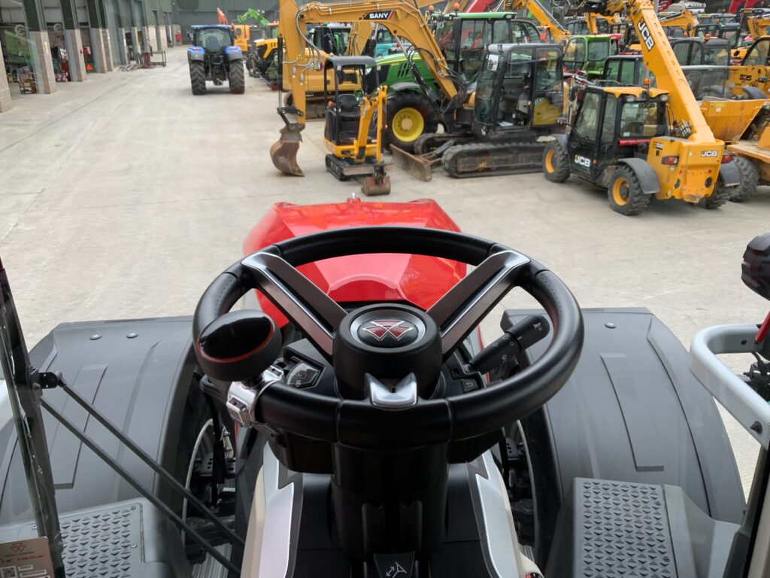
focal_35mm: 29
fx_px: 645
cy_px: 289
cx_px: 385
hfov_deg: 61.7
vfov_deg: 48.2
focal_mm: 3
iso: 16
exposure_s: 1/199
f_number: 1.8
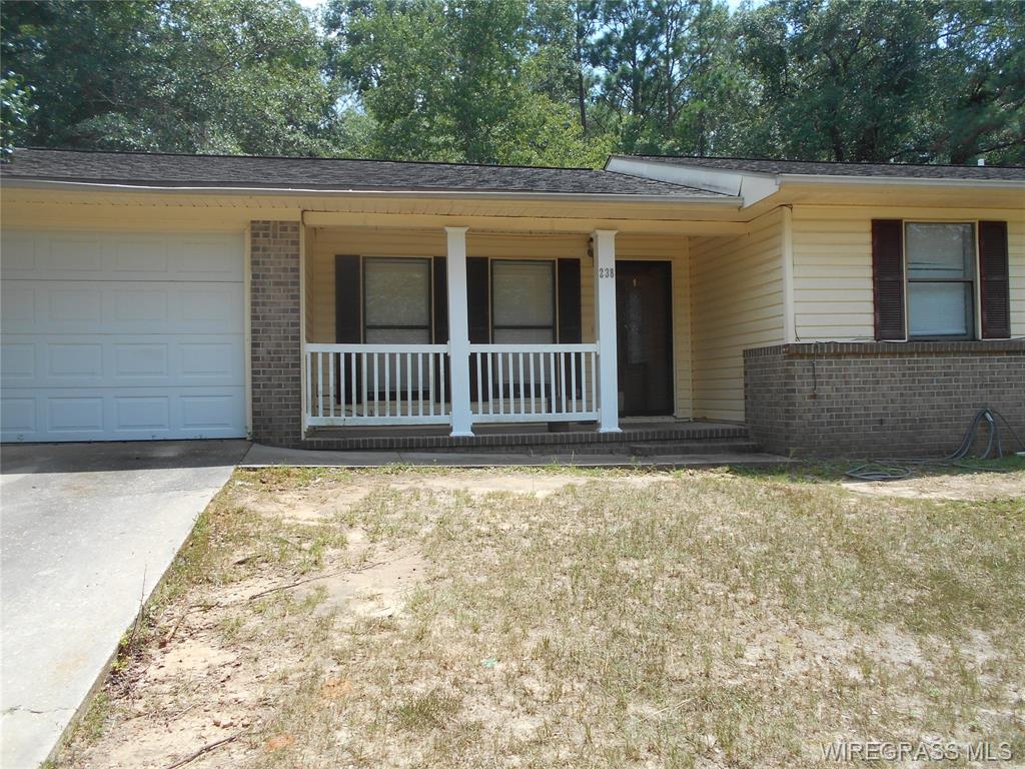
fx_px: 770
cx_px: 512
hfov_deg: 67.3
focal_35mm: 26
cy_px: 384
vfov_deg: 53.1
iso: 80
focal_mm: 4.6
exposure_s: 1/500
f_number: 3.2
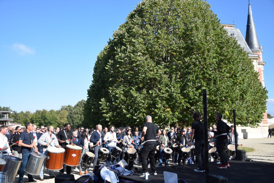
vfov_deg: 35.5
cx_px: 137
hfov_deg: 51.3
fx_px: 285
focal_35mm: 38
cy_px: 92
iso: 400
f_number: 5.6
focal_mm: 25
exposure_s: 1/1600
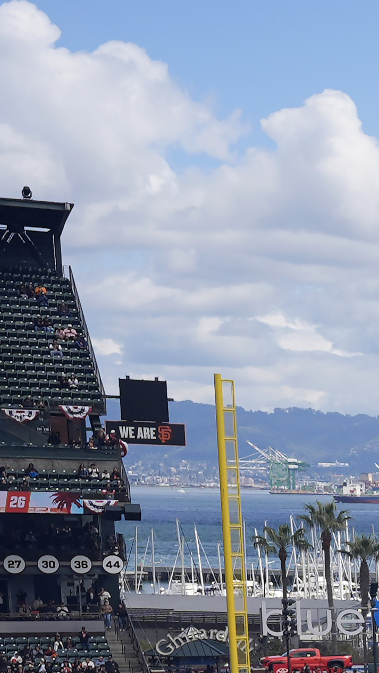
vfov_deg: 15.9
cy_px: 837
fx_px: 2304
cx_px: 1567
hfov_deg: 6.9
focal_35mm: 129
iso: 250
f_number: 6.3
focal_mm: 26
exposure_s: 1/1000
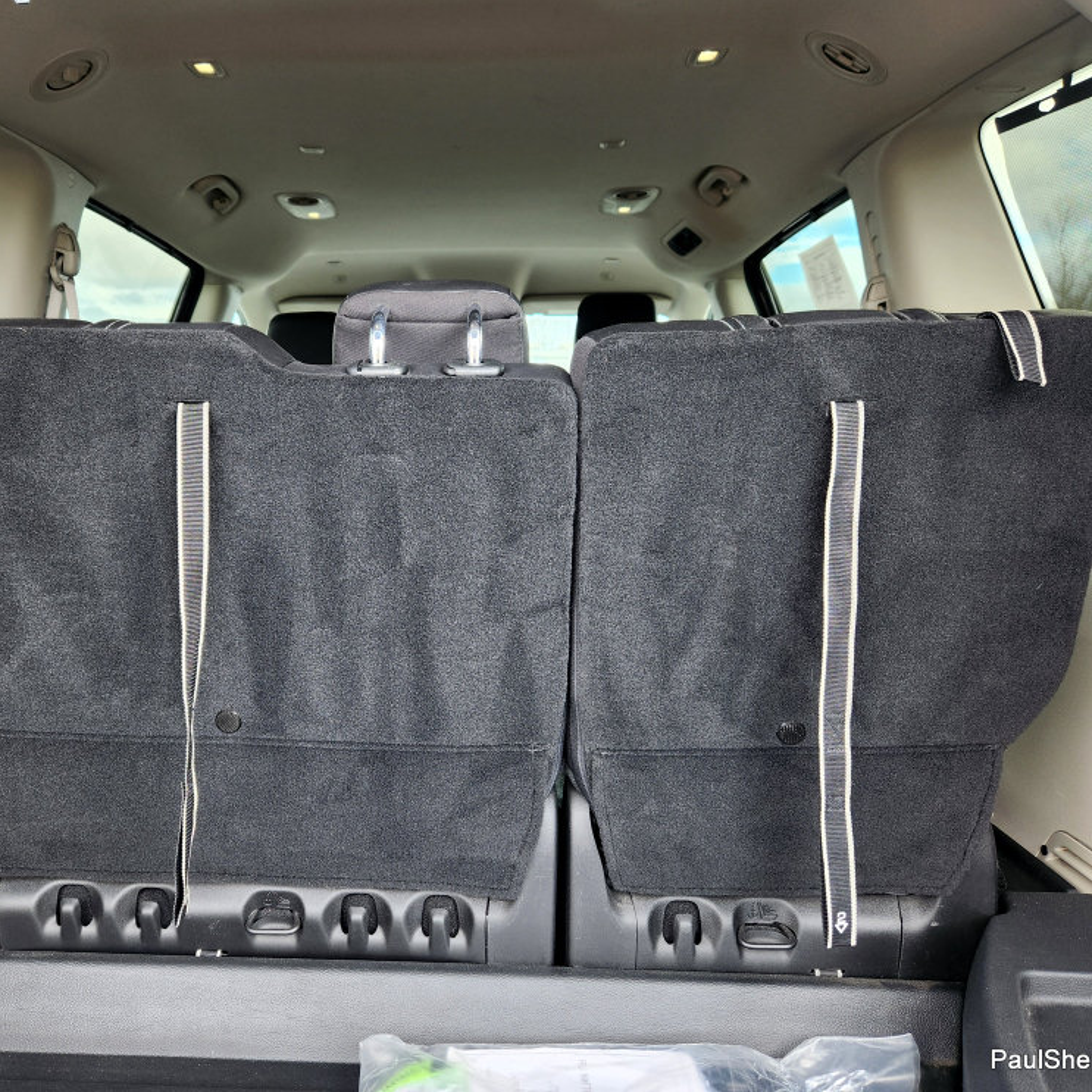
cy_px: 539
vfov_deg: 57.3
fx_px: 999
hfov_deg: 57.0
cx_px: 457
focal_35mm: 28
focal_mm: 5.4
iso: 64
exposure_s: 1/180
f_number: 1.8
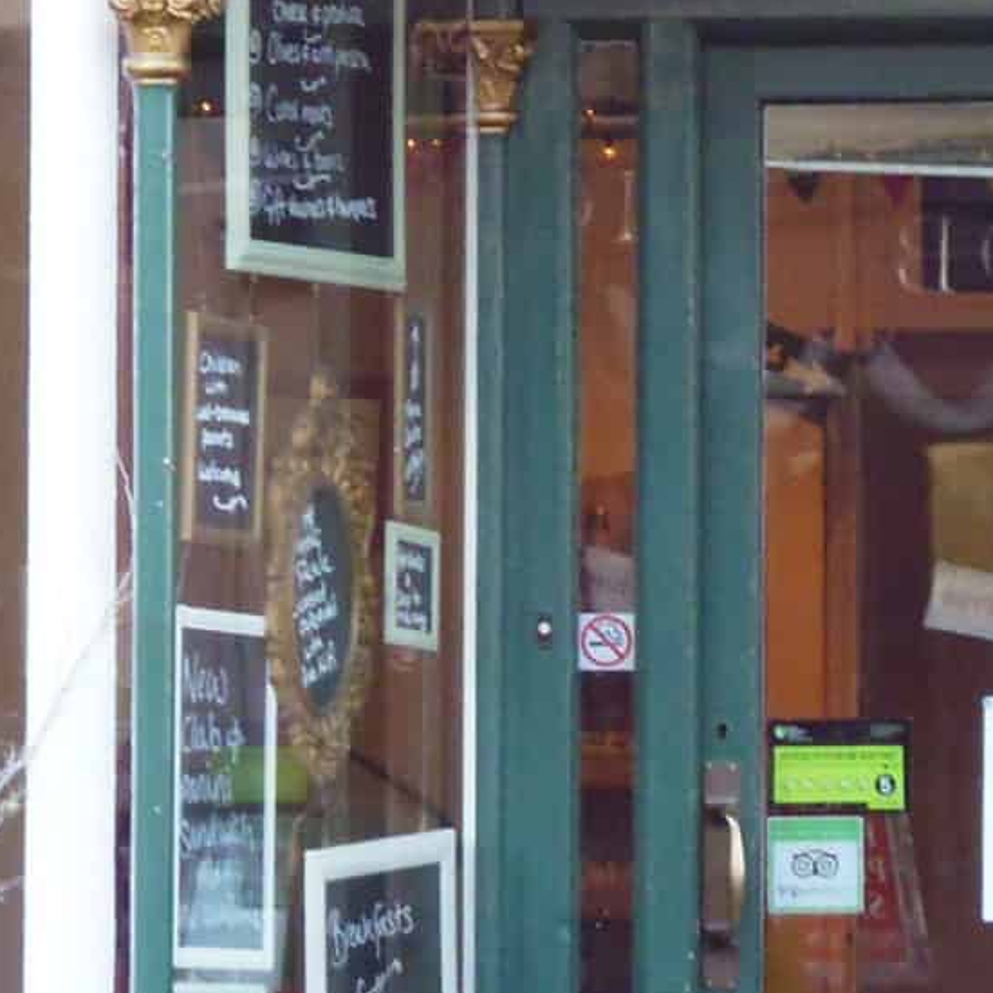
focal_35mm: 329
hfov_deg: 5.3
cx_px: 885
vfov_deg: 5.3
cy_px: 197
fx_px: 10678
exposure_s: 1/30
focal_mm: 17.7
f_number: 6.1
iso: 400
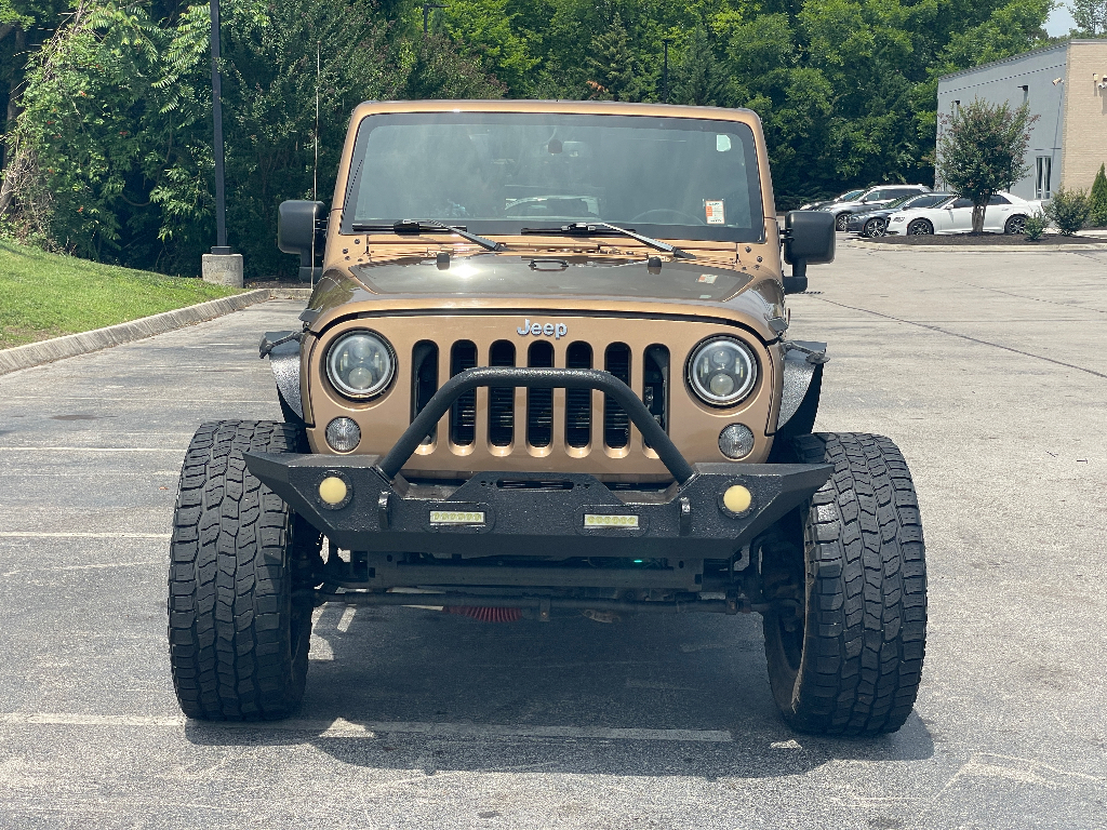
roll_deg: +0.3
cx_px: 554
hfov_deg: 36.8
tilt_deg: -7.7
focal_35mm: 52
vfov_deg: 28.0
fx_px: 1663
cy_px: 415
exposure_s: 1/1261
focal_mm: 6
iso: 25
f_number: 2
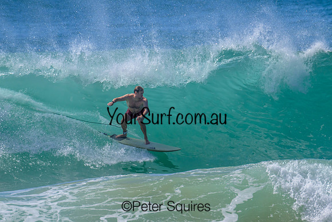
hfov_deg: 2.3
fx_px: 8432
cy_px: 95
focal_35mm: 914
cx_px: 155
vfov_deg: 1.5
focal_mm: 800
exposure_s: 1/2000
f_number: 11
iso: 800
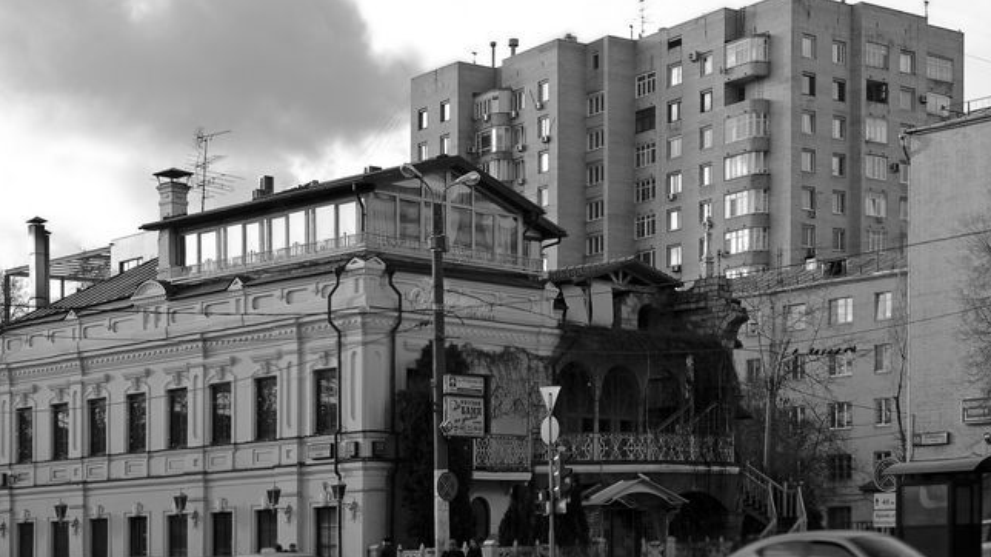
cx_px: 503
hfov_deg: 36.6
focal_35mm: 57
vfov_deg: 21.1
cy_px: 257
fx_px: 1498
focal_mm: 26
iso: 200
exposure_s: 1/60
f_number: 8
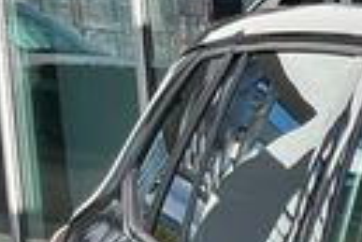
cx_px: 1131
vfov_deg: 5.7
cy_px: 889
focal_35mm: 215
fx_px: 2162
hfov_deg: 8.0
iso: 50
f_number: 1.6
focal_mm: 5.1
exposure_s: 1/2222
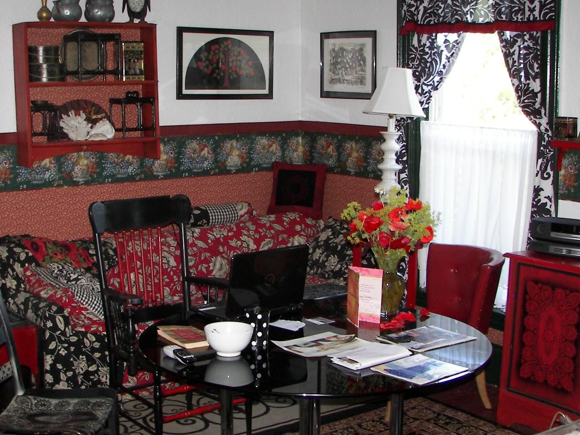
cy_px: 156
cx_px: 228
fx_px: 888
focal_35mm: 53
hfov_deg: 36.0
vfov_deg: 27.4
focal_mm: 6
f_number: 2.8
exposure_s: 1/30
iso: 100
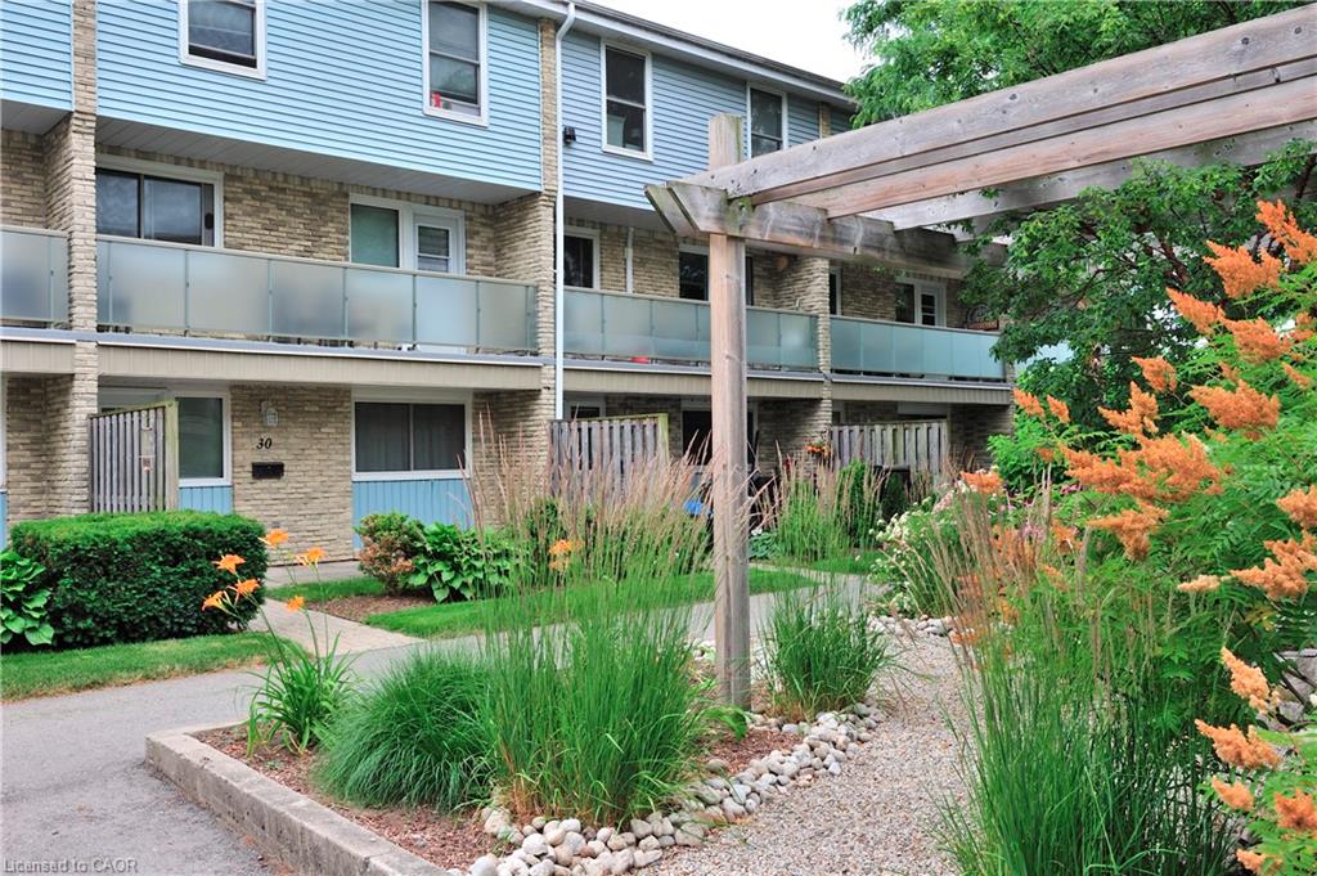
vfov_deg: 41.1
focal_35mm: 32
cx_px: 658
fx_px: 1170
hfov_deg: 58.8
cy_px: 438
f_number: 10
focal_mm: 32
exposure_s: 1/125
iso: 320
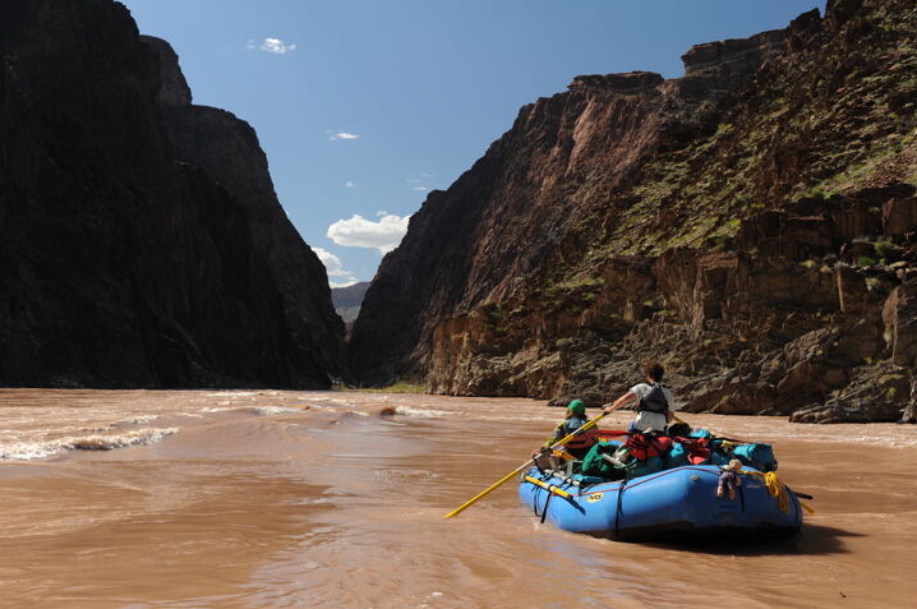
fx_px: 992
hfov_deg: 49.6
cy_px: 310
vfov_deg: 34.1
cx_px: 481
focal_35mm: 39
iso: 200
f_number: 6.3
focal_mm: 35
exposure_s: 1/500
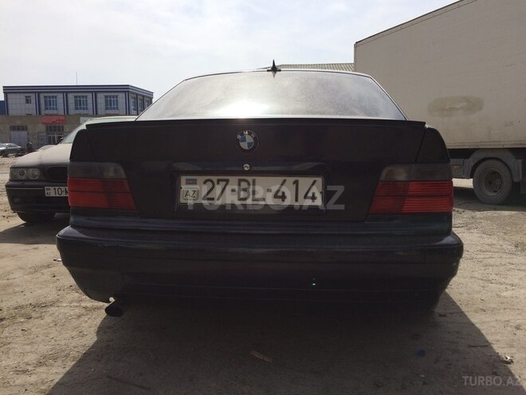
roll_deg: +1.3
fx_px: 441
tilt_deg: -8.3
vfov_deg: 48.2
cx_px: 263
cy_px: 198
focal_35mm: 29
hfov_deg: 61.7
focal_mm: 4.15
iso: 32
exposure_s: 1/3165
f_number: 2.2
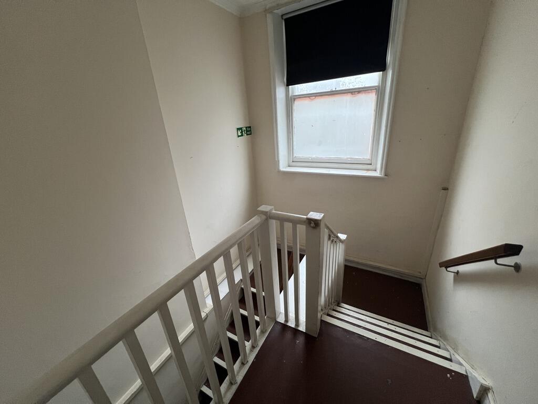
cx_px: 269
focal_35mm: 13
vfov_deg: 89.9
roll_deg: +3.4
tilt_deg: -21.0
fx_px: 202
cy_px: 202
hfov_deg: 106.2
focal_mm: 1.57
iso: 250
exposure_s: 1/60
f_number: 1.8
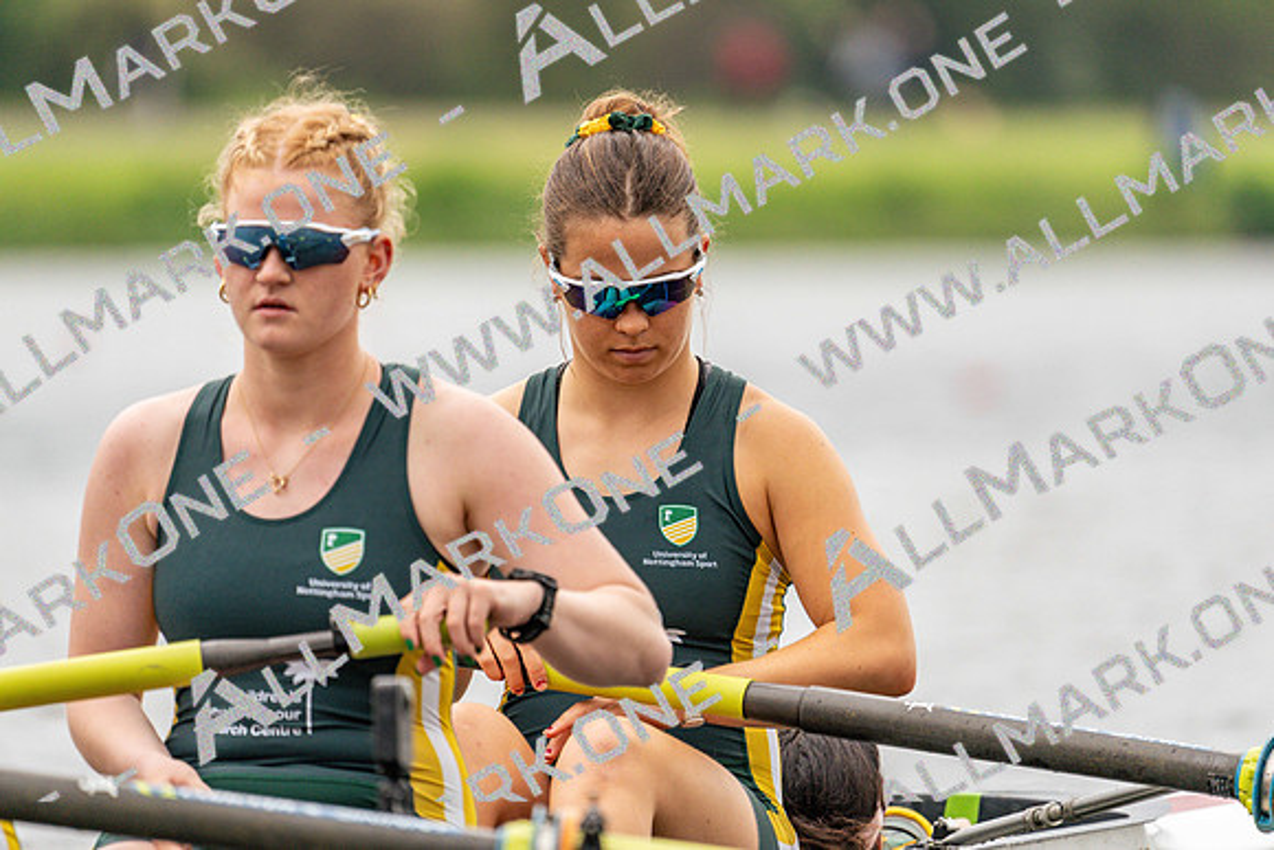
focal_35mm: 565
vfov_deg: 2.4
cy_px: 425
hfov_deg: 3.6
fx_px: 19998
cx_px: 637
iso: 640
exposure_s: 1/1250
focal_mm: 565
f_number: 6.3
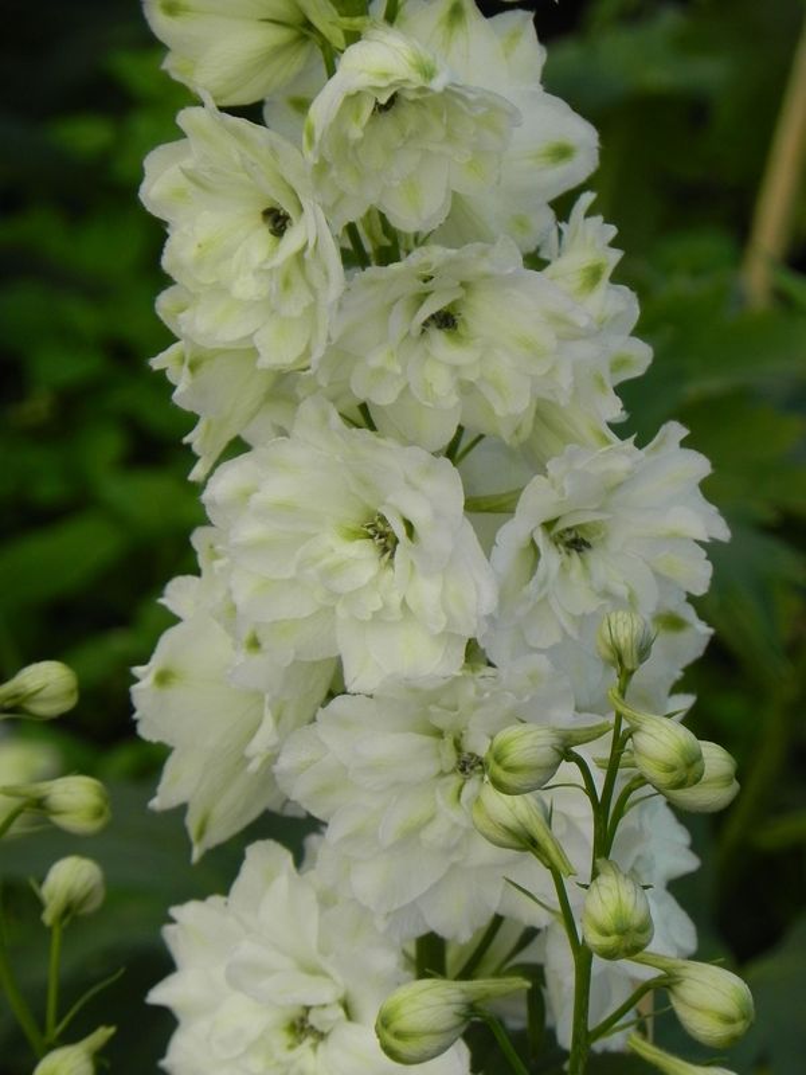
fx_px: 9034
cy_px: 538
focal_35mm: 291
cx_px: 403
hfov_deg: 5.1
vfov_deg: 6.8
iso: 160
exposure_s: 1/250
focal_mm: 51.8
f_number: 5
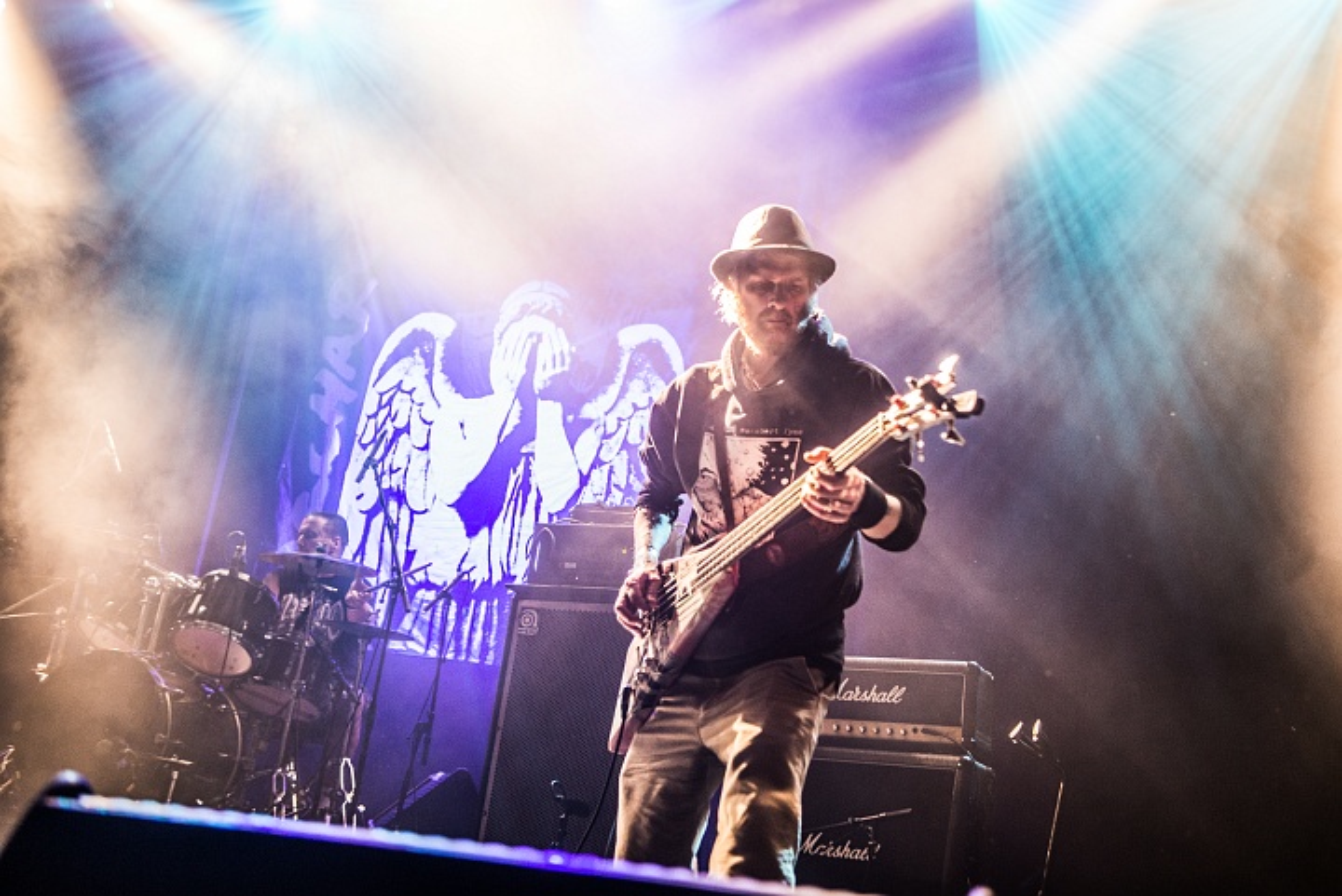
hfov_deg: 48.4
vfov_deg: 33.4
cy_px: 448
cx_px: 671
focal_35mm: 40
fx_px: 1492
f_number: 2.8
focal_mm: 40
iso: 1600
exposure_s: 1/80
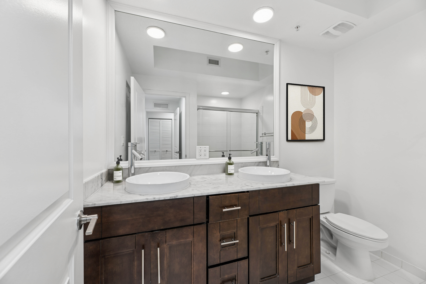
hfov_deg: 104.3
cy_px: 142
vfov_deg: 81.2
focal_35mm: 14
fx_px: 166
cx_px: 213
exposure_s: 1/6
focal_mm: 14
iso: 100
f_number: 9
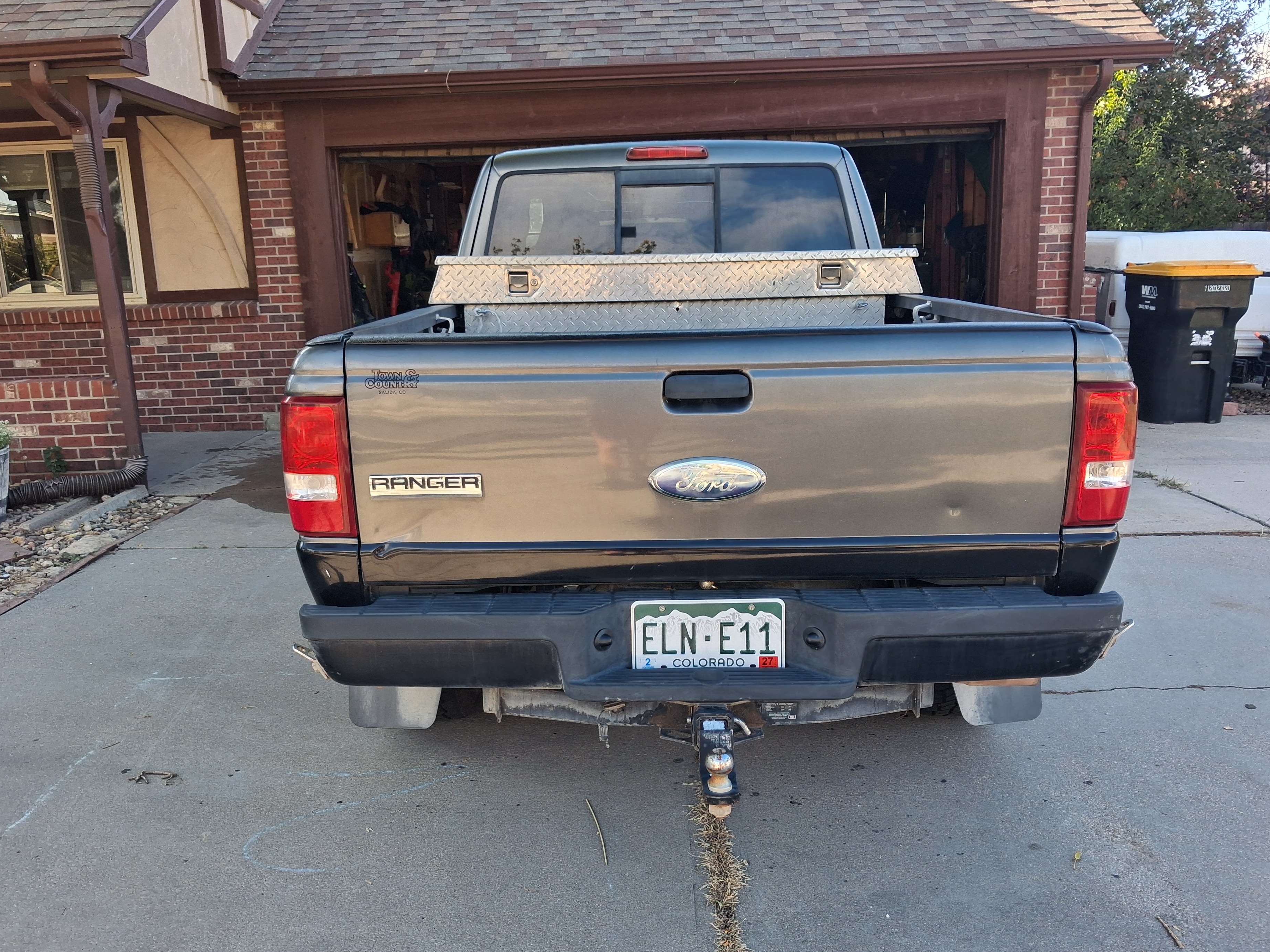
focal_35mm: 30
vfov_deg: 46.8
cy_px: 501
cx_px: 615
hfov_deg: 60.0
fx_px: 1101
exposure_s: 1/120
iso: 40
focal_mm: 4
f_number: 1.8
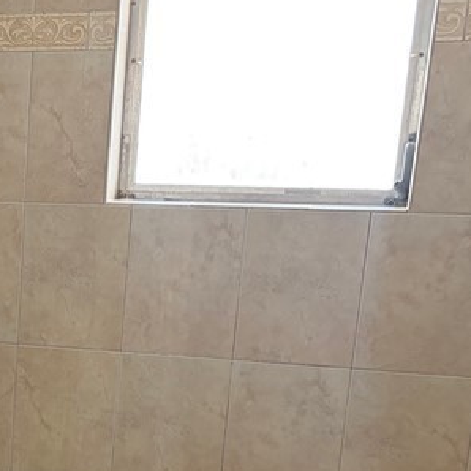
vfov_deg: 20.9
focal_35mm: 79
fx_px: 1216
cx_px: -138
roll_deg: -0.2
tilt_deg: -18.9
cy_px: 514
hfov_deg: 20.1
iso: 200
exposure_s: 1/60
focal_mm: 5.96
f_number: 1.6
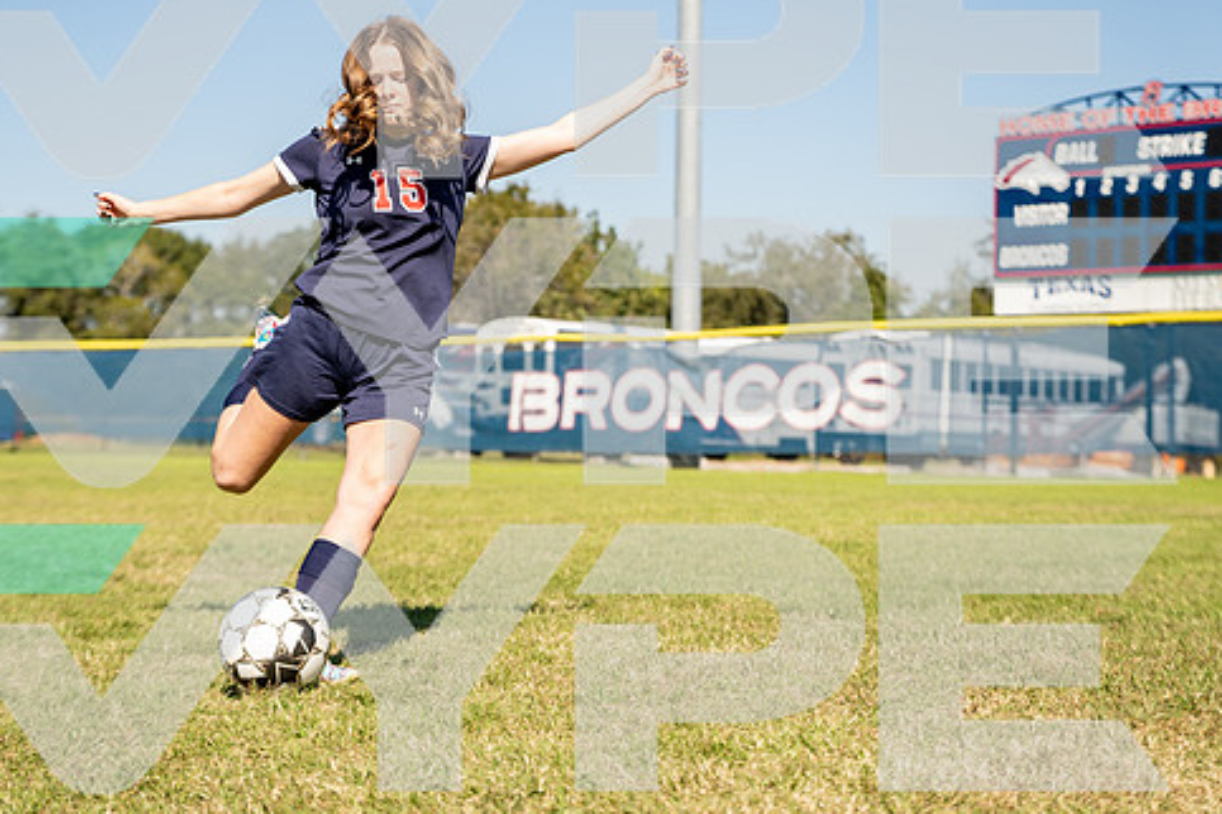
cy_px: 353
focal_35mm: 72
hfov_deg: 28.0
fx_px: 2444
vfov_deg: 18.9
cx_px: 534
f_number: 2.8
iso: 100
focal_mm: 60
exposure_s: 1/1000
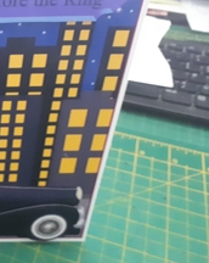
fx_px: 426
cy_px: 102
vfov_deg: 34.1
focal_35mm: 55
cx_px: -62
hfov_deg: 24.2
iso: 1000
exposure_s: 1/17
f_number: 1.9
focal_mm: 3.6
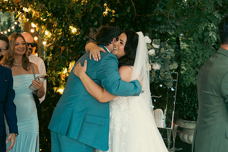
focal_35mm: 73
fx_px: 462
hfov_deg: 27.7
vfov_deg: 18.7
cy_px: 76
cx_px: 114
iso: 800
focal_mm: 49
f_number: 3.5
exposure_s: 1/200
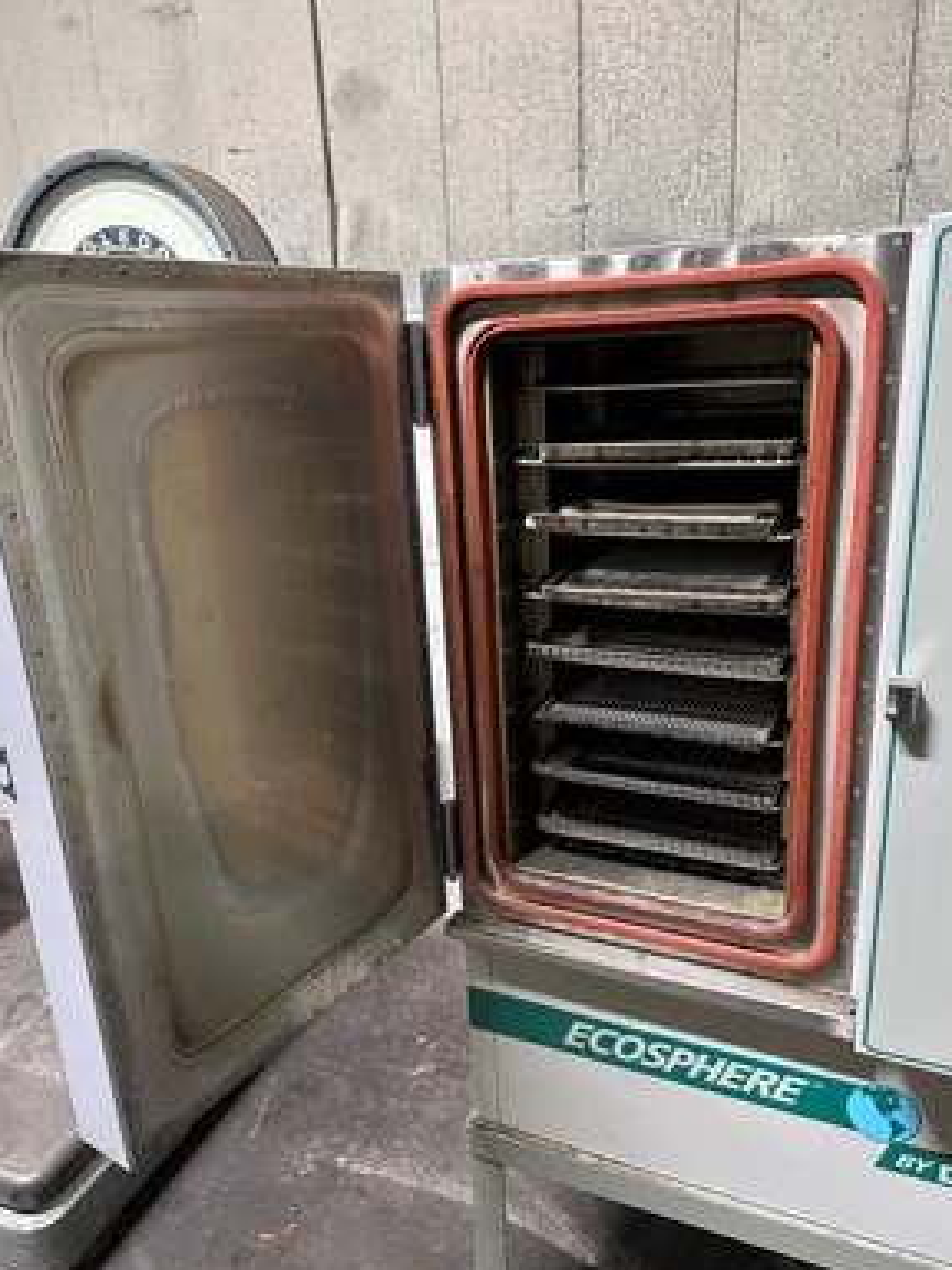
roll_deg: +1.2
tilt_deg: -17.2
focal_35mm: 25
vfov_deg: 69.4
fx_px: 917
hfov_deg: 54.9
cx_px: 486
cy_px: 648
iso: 320
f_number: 1.78
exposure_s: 1/60
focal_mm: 6.86
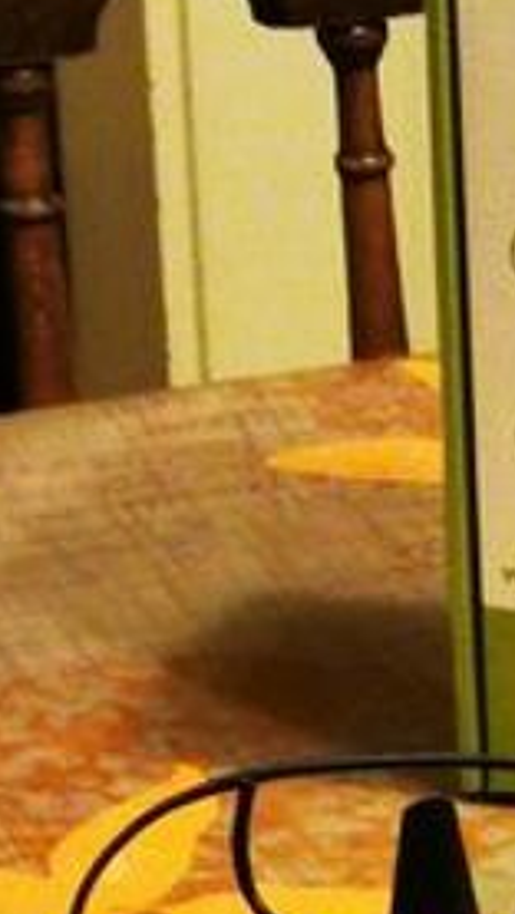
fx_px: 6985
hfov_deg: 4.1
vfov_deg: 7.4
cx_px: 1400
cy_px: 1051
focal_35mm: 288
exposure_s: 1/33.3
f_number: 1.8
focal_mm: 5.58
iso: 400
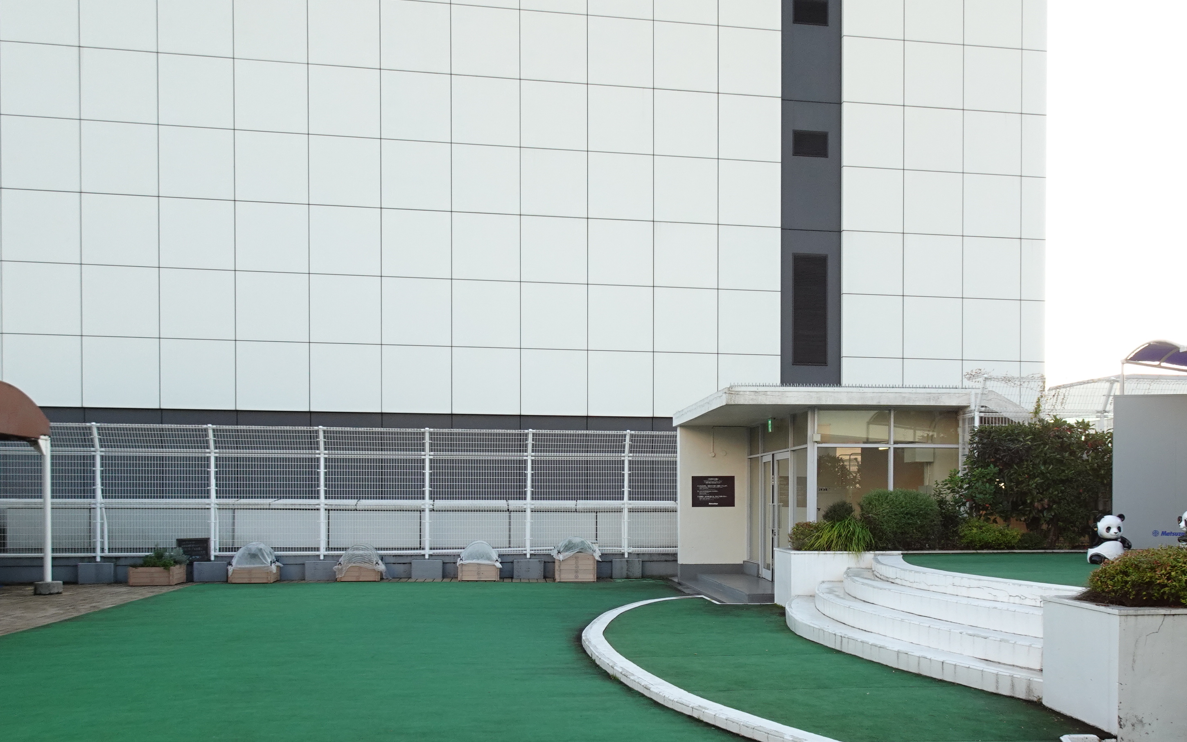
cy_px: 518
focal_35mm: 32
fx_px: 1035
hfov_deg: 59.5
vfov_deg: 38.8
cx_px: 668
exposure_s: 1/100
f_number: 3.5
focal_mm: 4.25
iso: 100
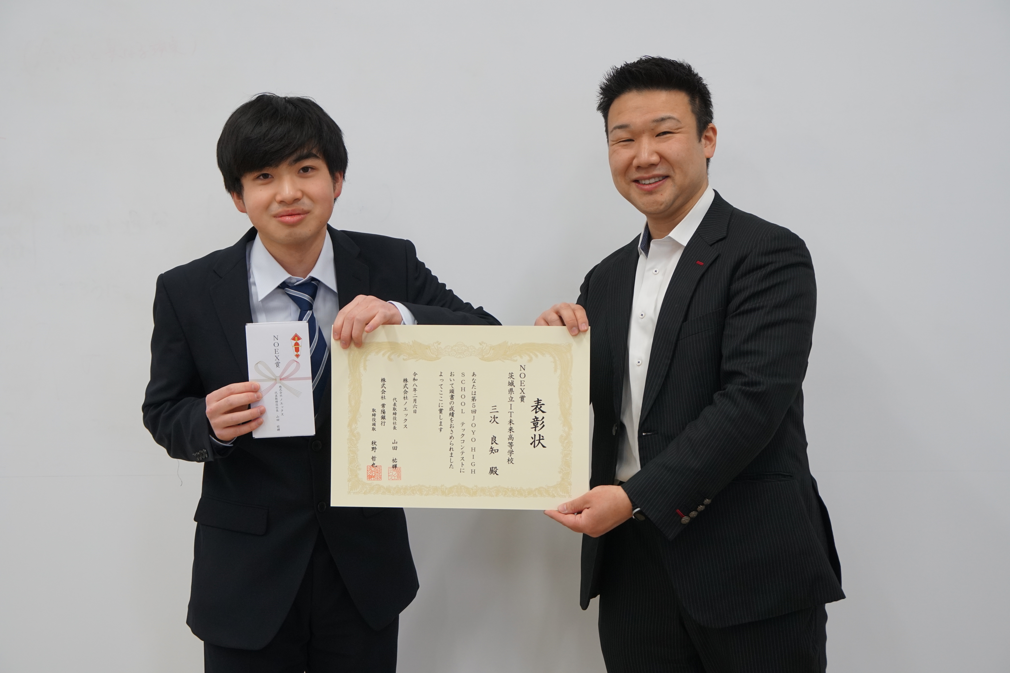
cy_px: 336
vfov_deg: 23.2
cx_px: 505
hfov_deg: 34.2
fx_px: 1641
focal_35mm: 58
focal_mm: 39
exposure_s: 1/160
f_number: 4
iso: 800
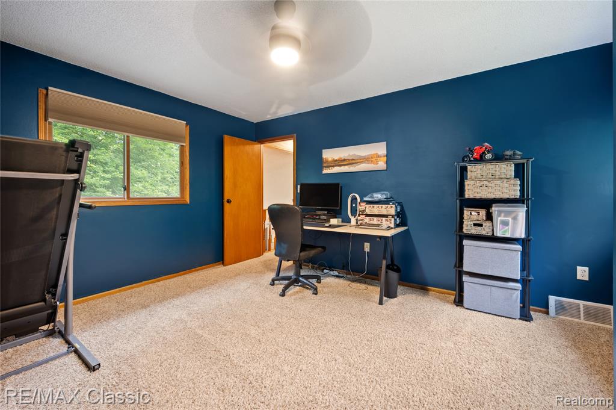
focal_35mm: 14
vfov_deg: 81.1
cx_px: 308
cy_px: 205
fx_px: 239
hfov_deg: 104.3
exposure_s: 30
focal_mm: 14
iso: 100
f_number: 11
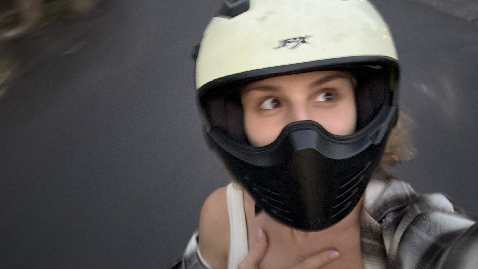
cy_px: 149
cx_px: 246
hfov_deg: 62.6
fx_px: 393
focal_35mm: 31
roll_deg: +18.2
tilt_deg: -35.6
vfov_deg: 37.7
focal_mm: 6.76
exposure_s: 1/15
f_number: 1.78
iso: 2000
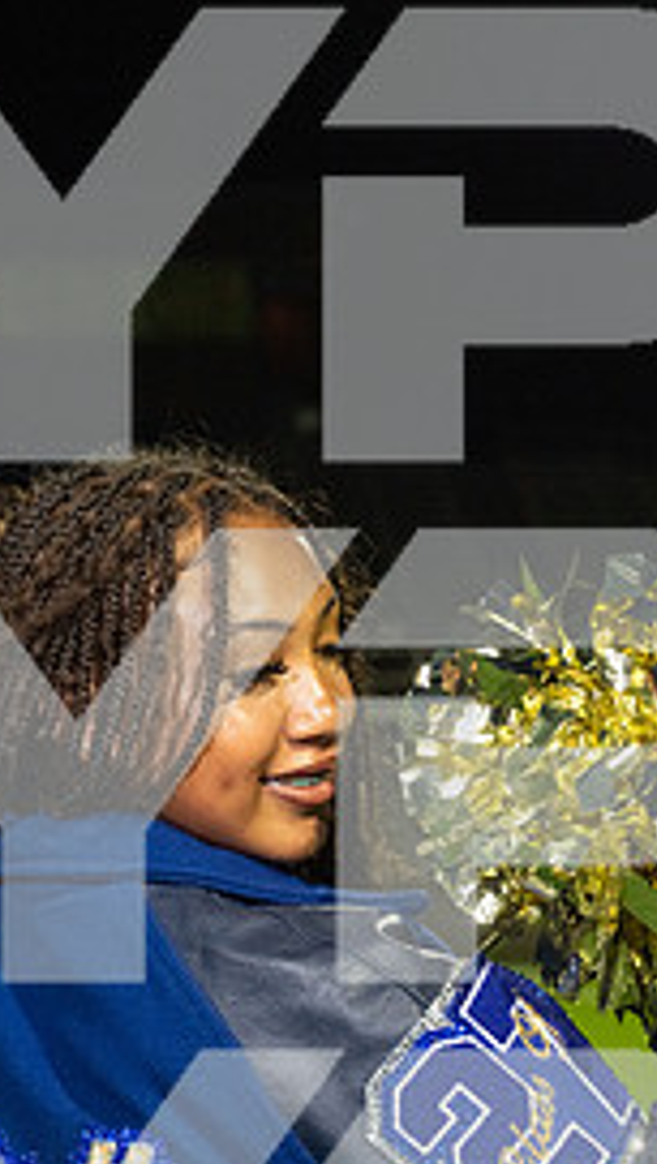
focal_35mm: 121
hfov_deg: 10.0
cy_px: 758
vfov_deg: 17.7
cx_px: 253
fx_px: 3737
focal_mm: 54
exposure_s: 1/200
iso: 1000
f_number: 4.5
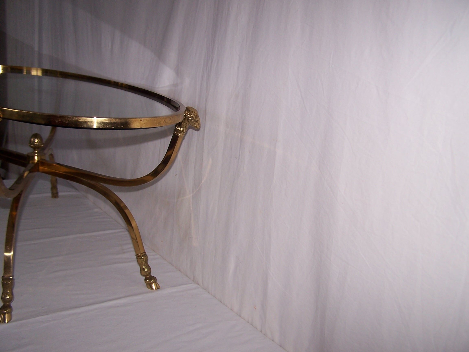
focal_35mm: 38
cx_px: 234
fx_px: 515
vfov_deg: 37.7
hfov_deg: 49.0
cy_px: 176
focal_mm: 6.3
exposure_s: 1/60
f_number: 2.8
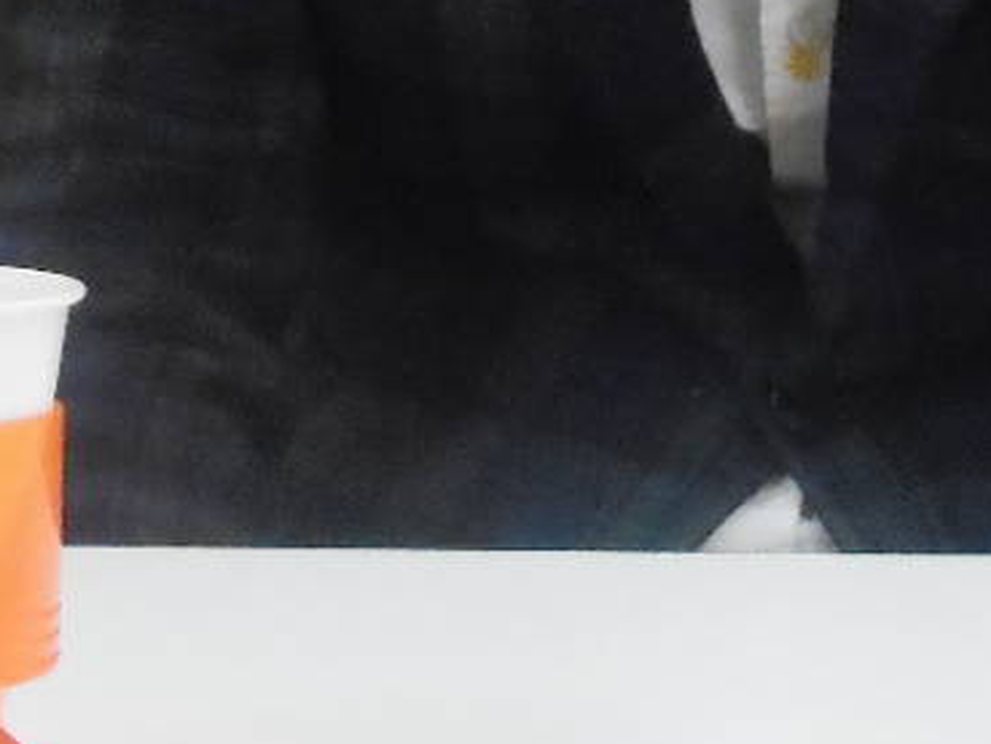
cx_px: 618
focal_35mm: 195
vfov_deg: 7.5
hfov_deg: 10.1
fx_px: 5584
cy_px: -462
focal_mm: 8
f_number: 4.4
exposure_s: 1/160
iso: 1600
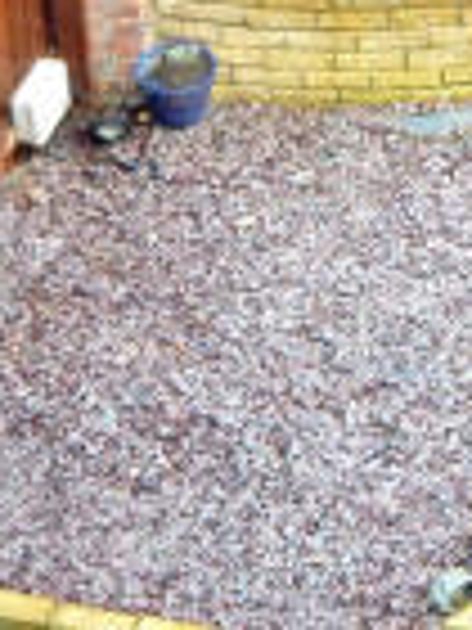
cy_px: 29
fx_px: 2036
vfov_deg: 17.2
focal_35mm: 112
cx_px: 661
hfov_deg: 12.7
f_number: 4
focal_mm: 6.4
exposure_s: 1/200
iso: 125
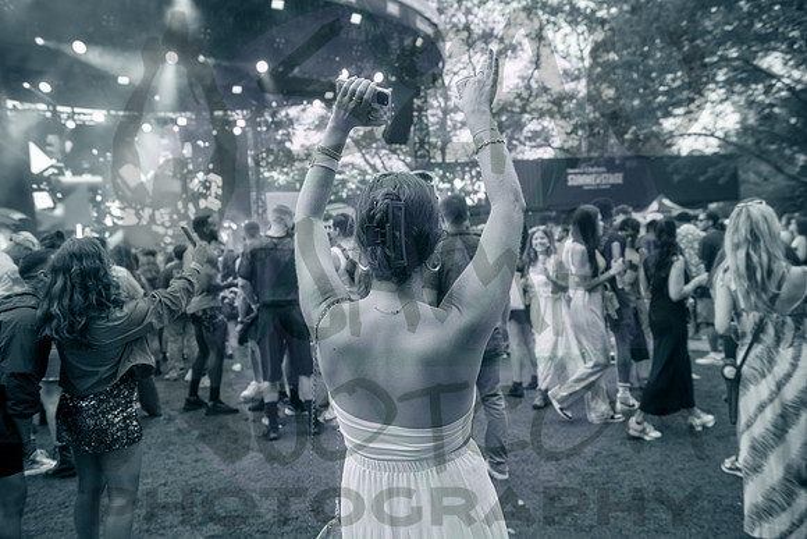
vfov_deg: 41.1
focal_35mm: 32
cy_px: 270
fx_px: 717
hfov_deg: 58.7
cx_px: 404
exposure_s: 1/640
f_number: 3.5
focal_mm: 32
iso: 2000
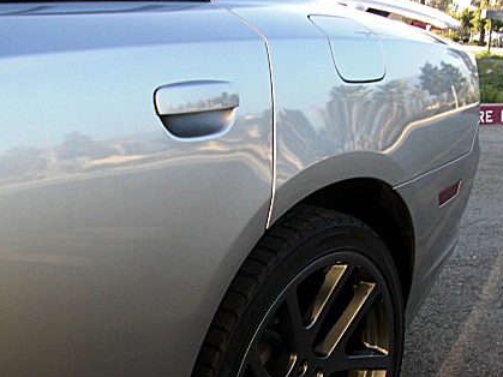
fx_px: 799
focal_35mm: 55
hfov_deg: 34.9
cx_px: 220
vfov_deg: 26.2
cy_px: 285
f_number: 2.8
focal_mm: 6.3
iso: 50
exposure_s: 1/100
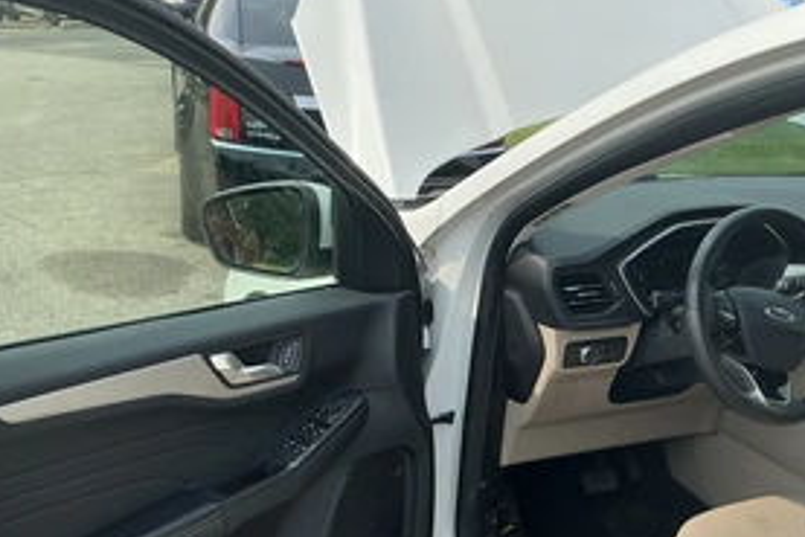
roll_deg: -2.8
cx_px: 416
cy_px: 424
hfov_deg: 46.4
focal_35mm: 42
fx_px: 940
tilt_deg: -24.0
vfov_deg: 31.2
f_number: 1.8
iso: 25
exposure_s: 1/883
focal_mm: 3
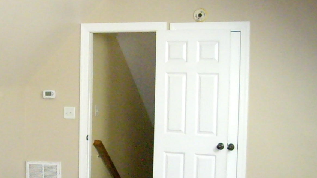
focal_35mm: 82
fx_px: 689
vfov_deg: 14.7
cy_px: 139
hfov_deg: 25.2
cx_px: 35
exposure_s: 1/125
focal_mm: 6.2
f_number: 2.7
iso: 800
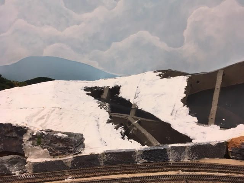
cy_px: 92
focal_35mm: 29
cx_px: 122
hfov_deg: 61.7
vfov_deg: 48.2
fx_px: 204
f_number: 2.2
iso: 25
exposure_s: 1/30
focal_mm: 4.15
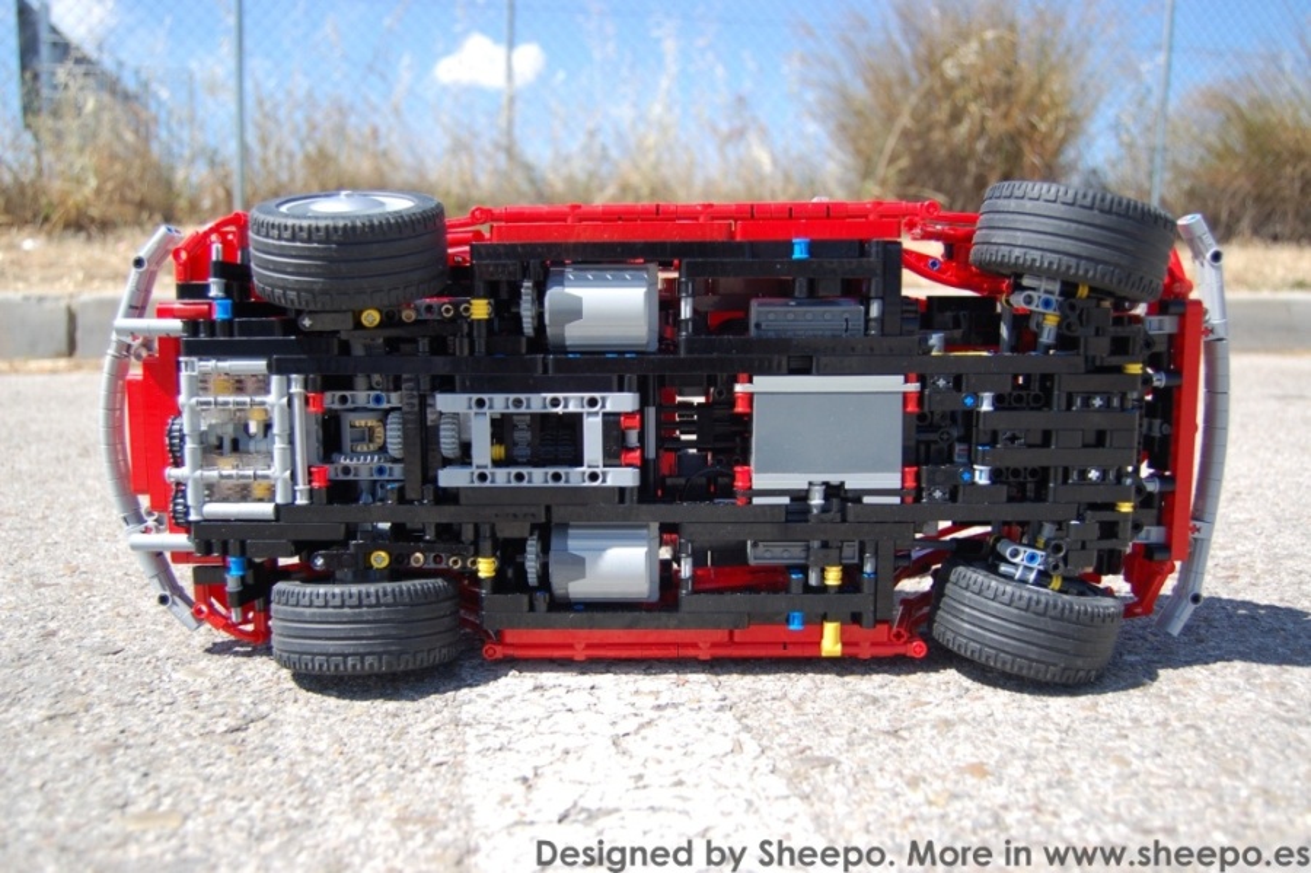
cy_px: 436
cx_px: 656
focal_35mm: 33
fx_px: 1201
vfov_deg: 39.9
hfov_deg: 57.2
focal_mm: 22
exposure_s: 1/800
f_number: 3.8
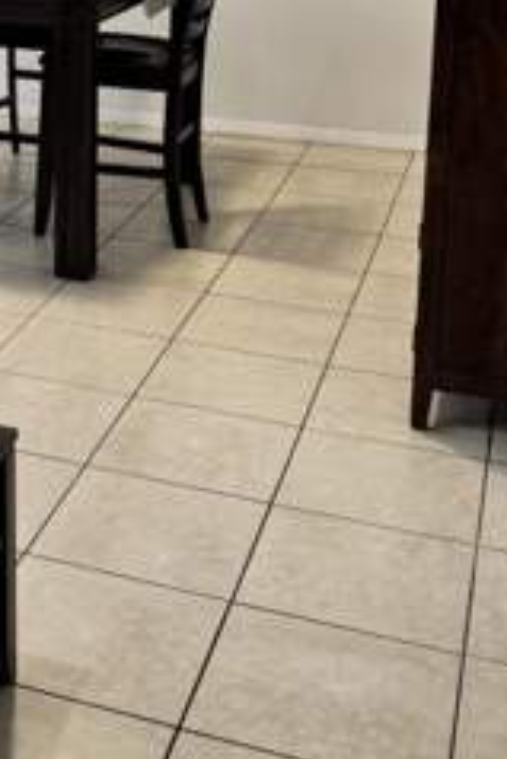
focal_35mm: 67
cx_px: -108
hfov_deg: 19.1
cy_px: 45
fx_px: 1413
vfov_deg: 28.6
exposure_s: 1/60
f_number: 1.78
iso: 200
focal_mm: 6.76
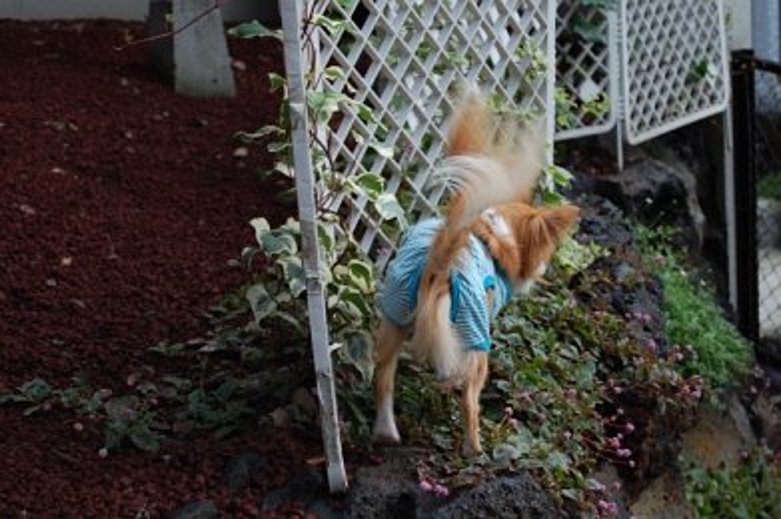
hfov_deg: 24.6
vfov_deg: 16.5
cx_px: 390
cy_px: 260
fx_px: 1788
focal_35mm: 82
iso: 250
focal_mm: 55
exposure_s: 1/125
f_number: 5.6
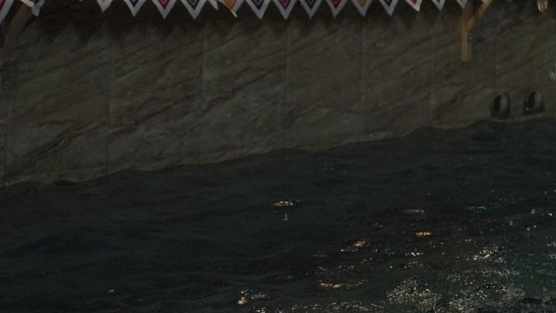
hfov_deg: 19.9
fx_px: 1548
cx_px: 512
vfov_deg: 11.1
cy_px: -154
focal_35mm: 105
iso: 4000
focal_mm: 36
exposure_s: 1/250
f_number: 2.8
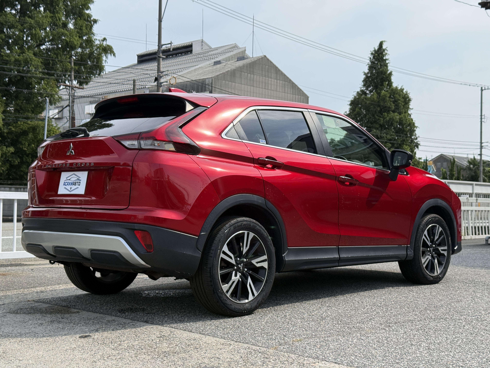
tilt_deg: +1.8
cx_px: 245
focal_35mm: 48
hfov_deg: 39.7
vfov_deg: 30.3
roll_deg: -1.0
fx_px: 679
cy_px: 184
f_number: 1.78
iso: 80
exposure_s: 1/3534
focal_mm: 6.76
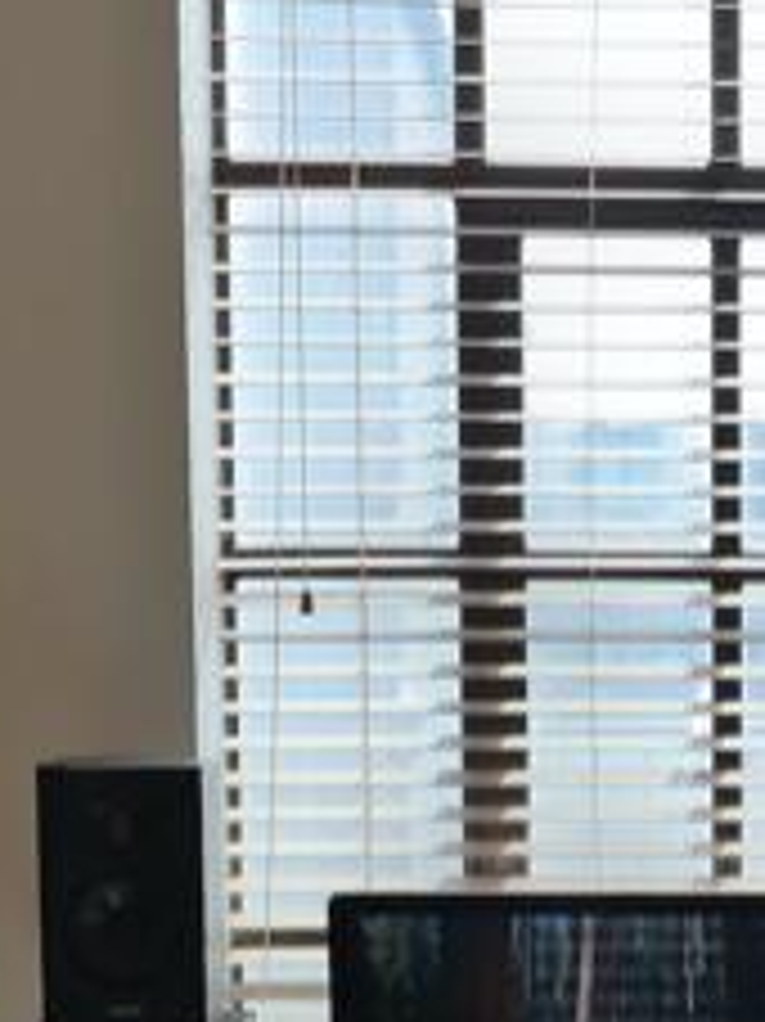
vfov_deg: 18.2
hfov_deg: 13.9
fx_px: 3067
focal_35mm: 104
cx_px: 884
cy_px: 1144
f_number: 4.5
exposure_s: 1/250
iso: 100
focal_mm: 16
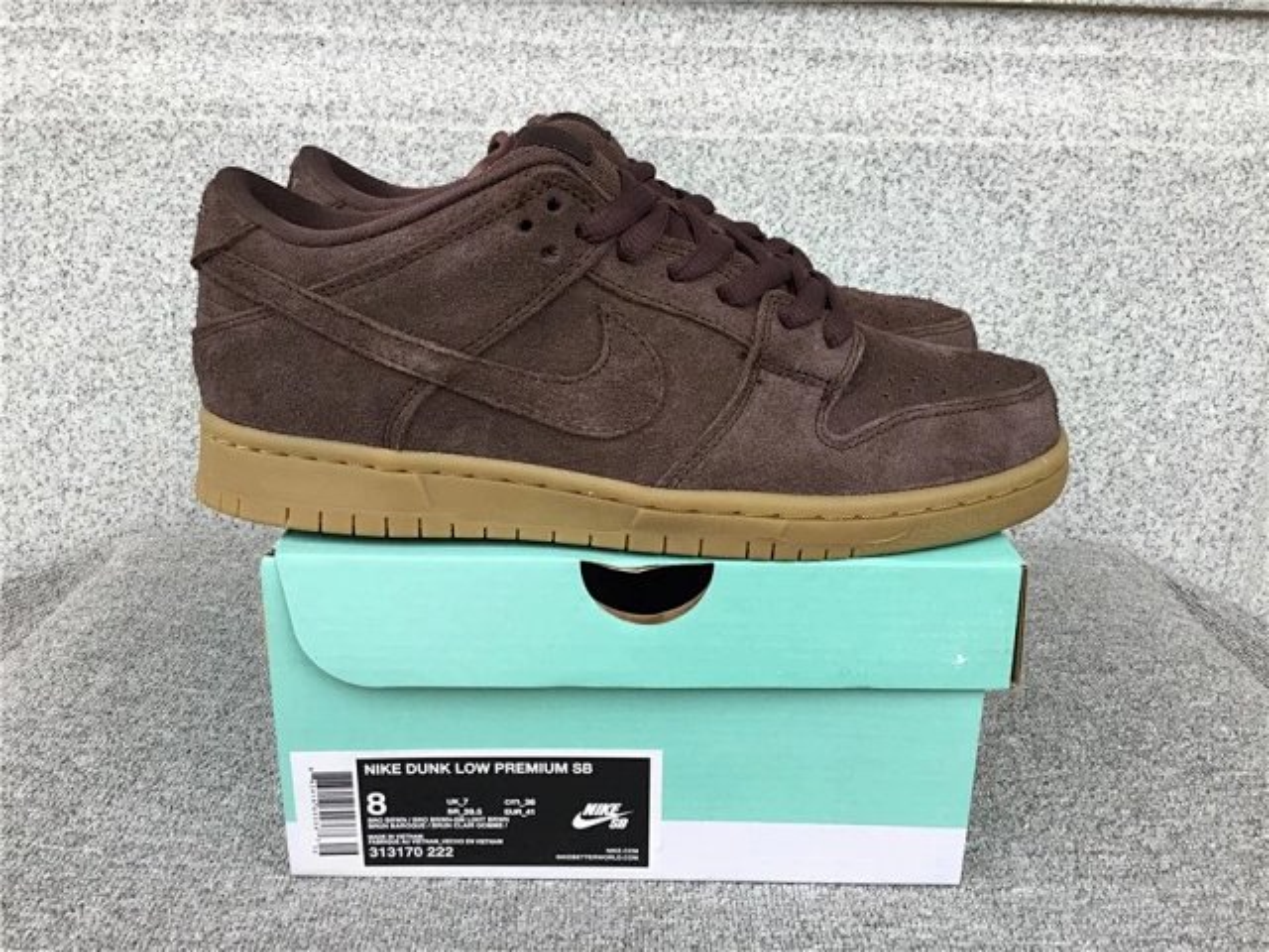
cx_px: 634
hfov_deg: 58.4
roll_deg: -1.3
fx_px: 1136
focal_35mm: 31
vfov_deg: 45.4
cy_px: 476
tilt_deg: -18.8
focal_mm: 3.3
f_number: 2.4
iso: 25
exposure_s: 1/153
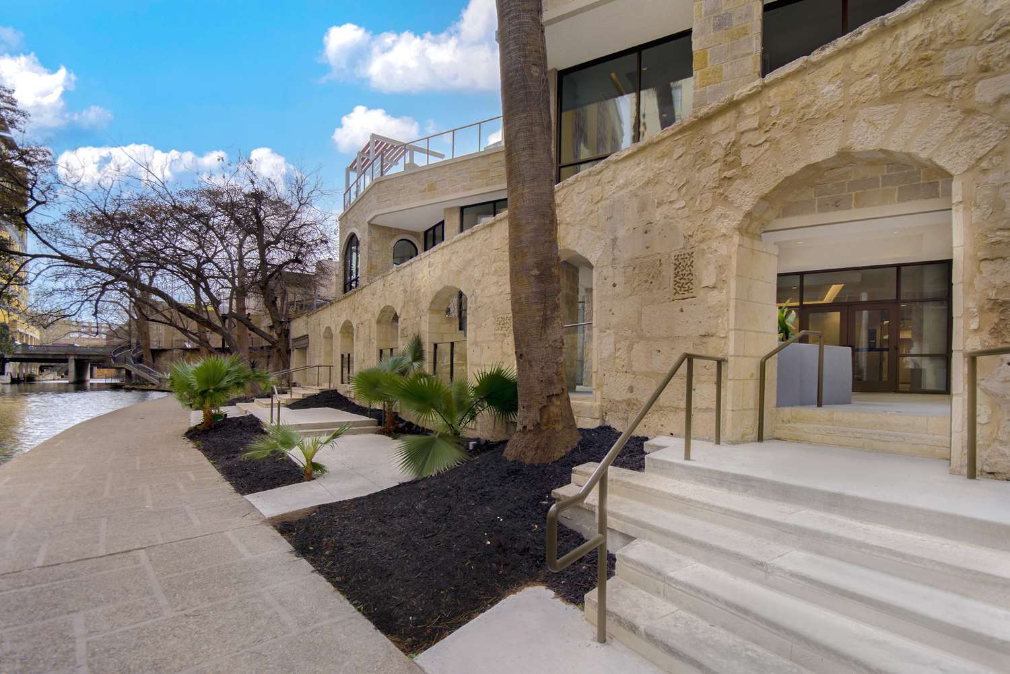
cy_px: 337
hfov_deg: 100.4
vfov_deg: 77.4
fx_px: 421
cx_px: 505
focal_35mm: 15
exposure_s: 1/400
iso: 250
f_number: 7.1
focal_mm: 10
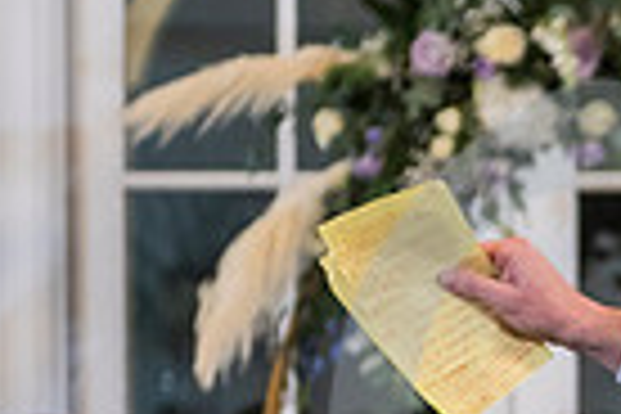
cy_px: 479
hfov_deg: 6.8
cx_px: 1044
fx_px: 5106
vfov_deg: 4.6
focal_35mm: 296
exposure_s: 1/125
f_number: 2.8
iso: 1600
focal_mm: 70
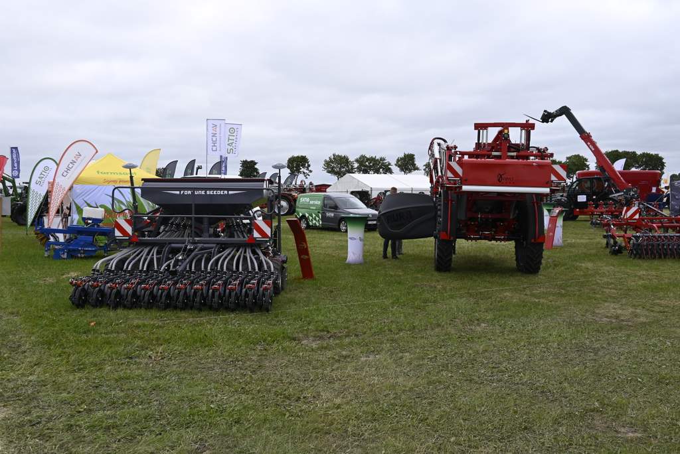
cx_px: 340
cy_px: 227
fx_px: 614
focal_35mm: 32
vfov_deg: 40.6
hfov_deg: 57.9
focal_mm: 32.5
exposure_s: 1/320
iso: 250
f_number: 9
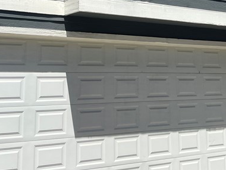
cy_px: -12
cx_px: 130
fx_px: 457
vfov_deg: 20.2
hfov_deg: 27.7
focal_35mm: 70
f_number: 1.5
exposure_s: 1/6211
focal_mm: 5.7
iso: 50
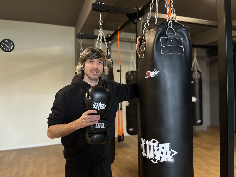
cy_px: 88
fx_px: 177
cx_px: 118
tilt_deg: -0.5
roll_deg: +1.1
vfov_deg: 53.1
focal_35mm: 26
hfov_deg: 67.3
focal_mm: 5.1
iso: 400
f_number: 1.6
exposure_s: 1/50
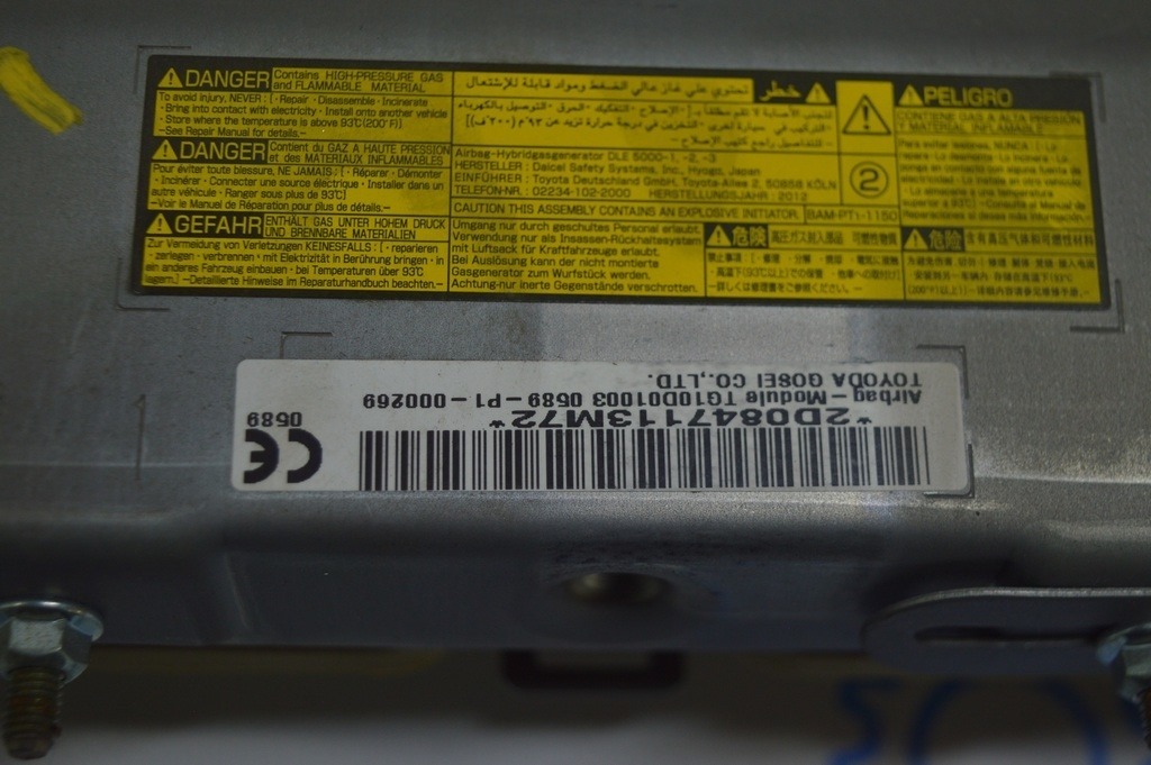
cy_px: 382
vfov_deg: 25.0
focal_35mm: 54
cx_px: 576
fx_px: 1725
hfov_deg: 36.9
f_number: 4.8
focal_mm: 36
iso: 400
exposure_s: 1/160
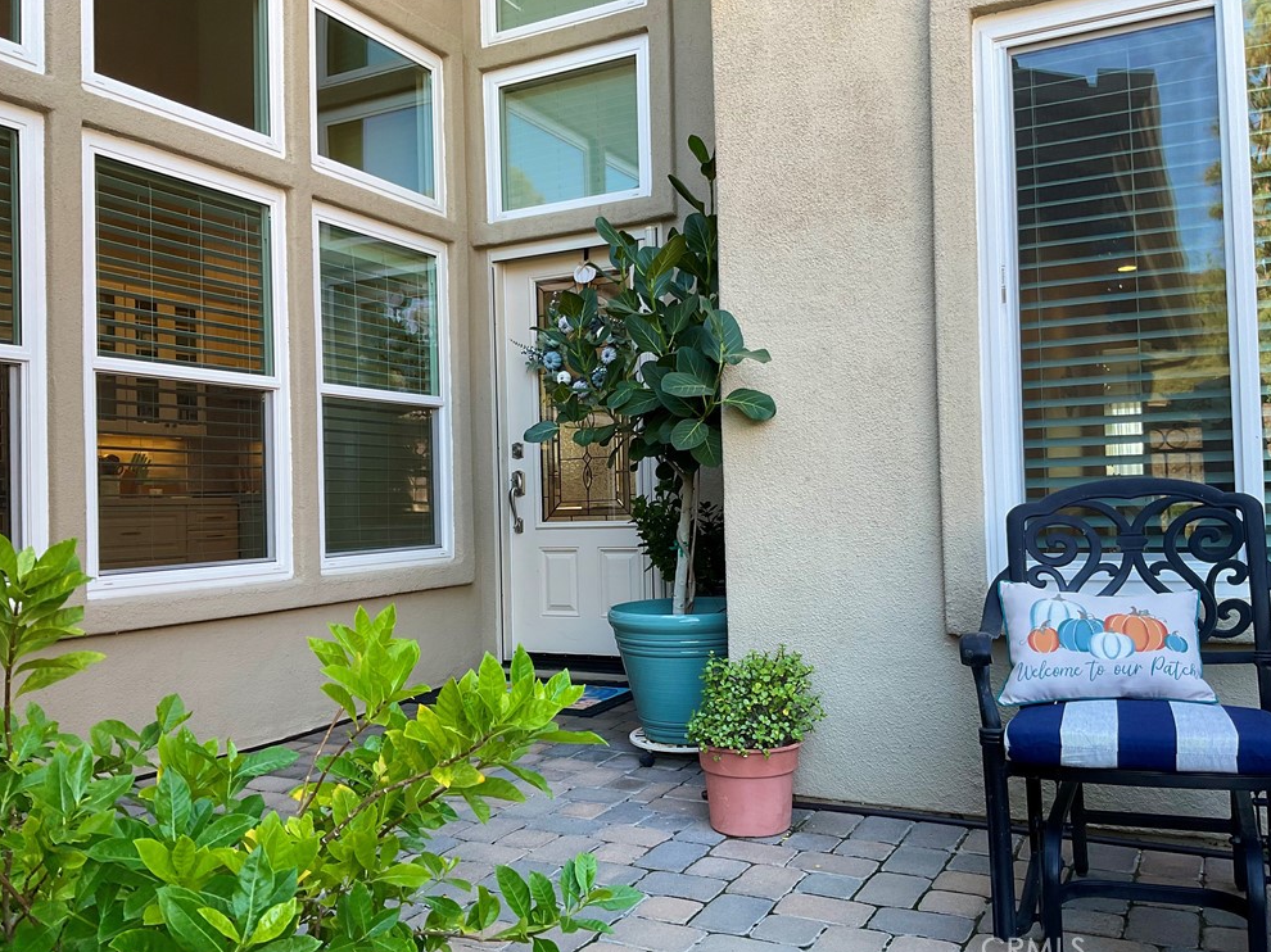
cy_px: 475
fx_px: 1101
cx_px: 648
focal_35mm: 30
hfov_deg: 60.0
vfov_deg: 46.8
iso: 32
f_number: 1.8
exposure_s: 1/122
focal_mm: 3
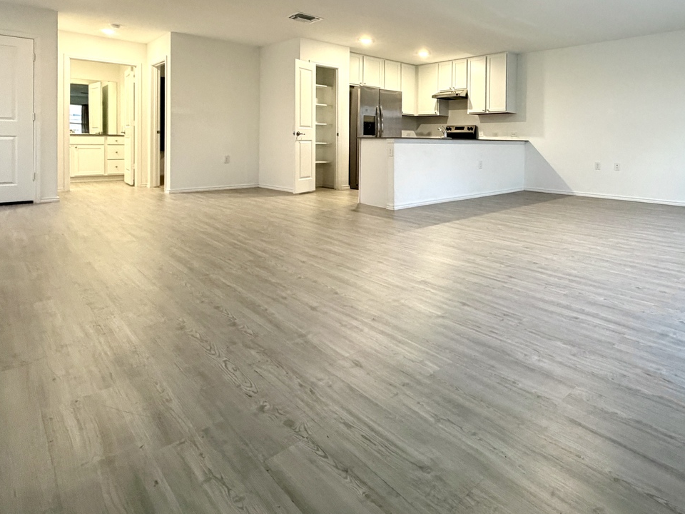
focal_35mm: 21
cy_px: 145
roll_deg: -0.2
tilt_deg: -0.3
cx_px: 476
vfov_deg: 60.8
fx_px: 416
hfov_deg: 75.6
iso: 320
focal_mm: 2.22
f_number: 2.2
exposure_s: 1/60
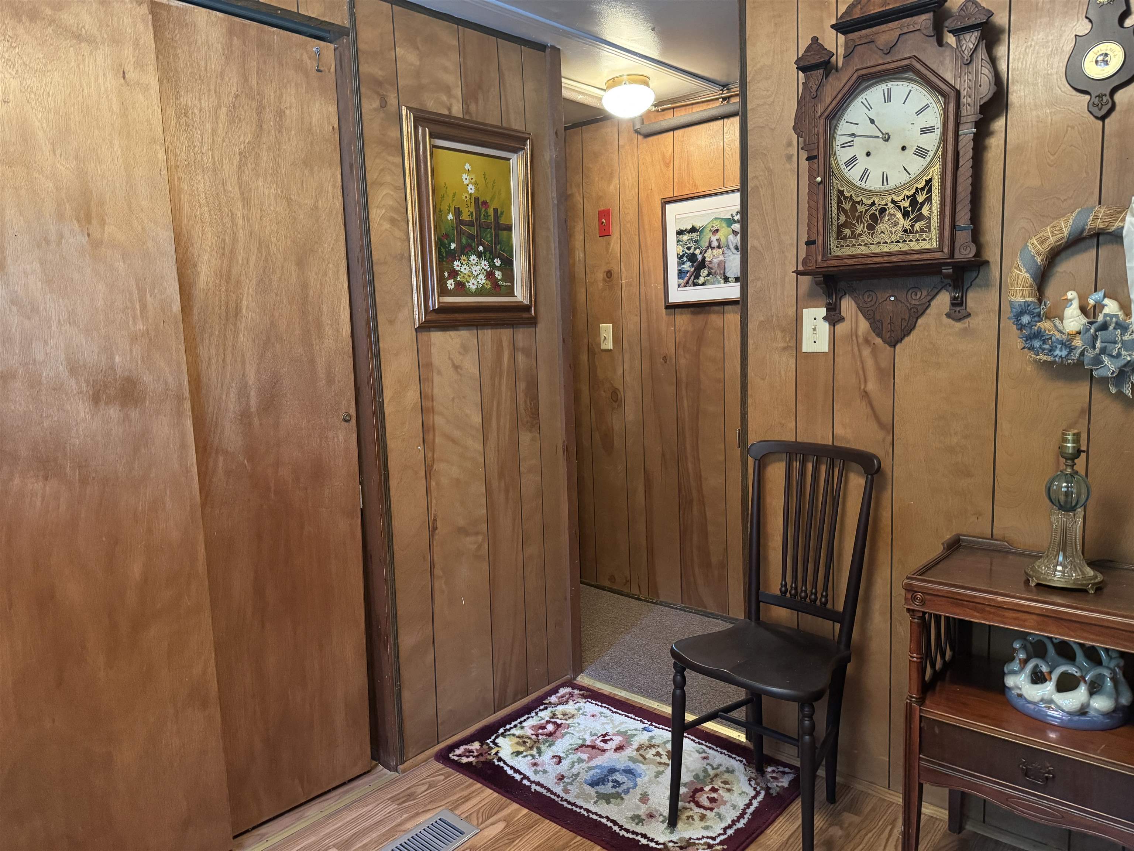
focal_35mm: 24
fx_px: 786
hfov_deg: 71.6
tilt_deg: -7.6
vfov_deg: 56.8
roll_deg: +2.2
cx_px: 567
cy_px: 426
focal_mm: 6.76
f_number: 1.78
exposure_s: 1/40
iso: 800
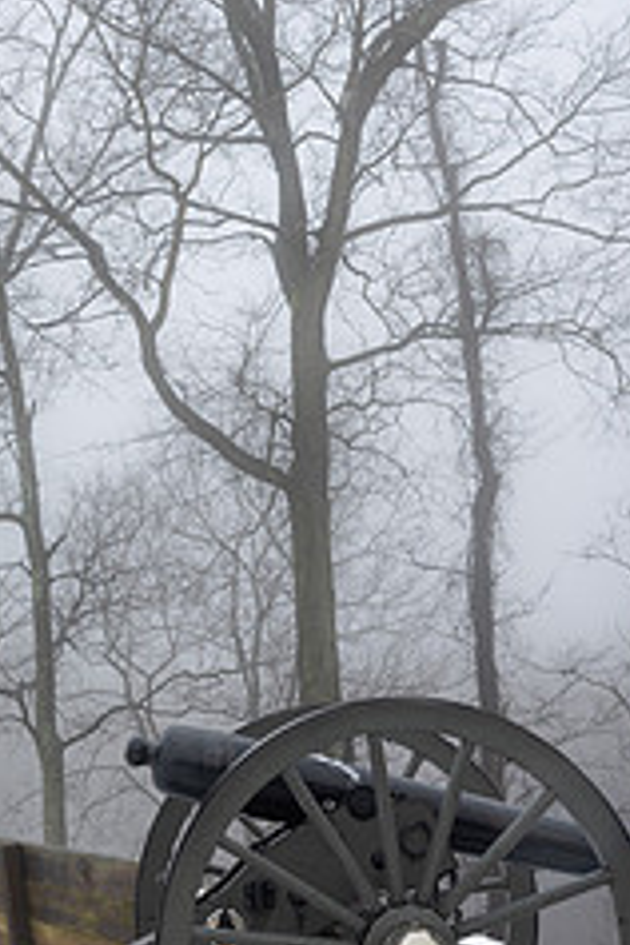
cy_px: 411
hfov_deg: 17.9
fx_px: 1995
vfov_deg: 26.6
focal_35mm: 76
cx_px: 195
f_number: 13
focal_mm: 40
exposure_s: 1/20
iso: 64
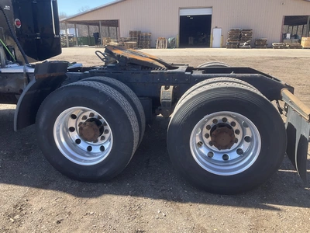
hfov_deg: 61.7
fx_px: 260
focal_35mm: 29
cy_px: 116
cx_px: 155
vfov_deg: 48.2
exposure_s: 1/412
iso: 25
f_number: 1.8
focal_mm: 3
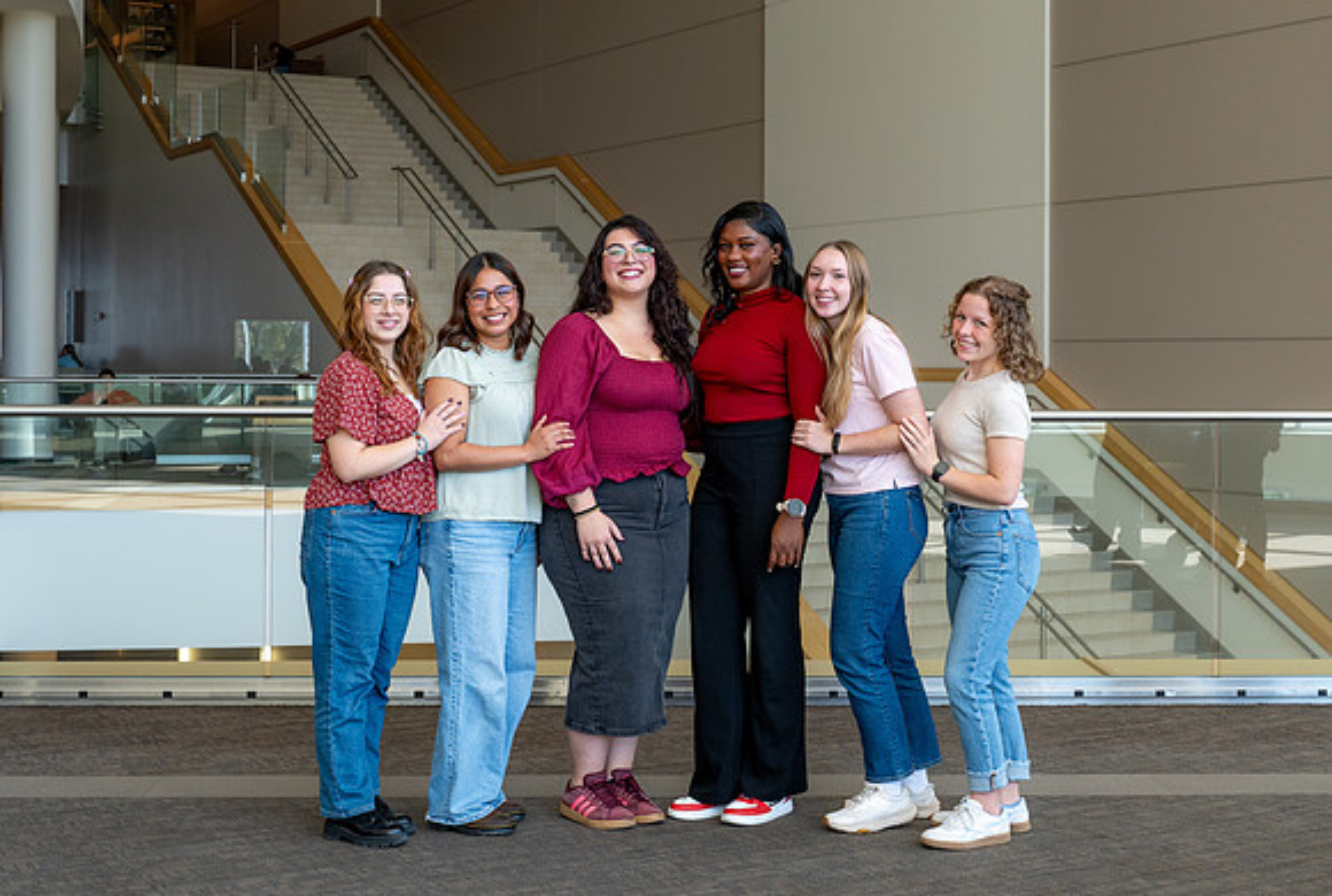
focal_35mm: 54
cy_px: 338
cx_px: 697
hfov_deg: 37.1
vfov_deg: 25.4
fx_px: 1985
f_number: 5.6
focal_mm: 40
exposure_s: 1/200
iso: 400
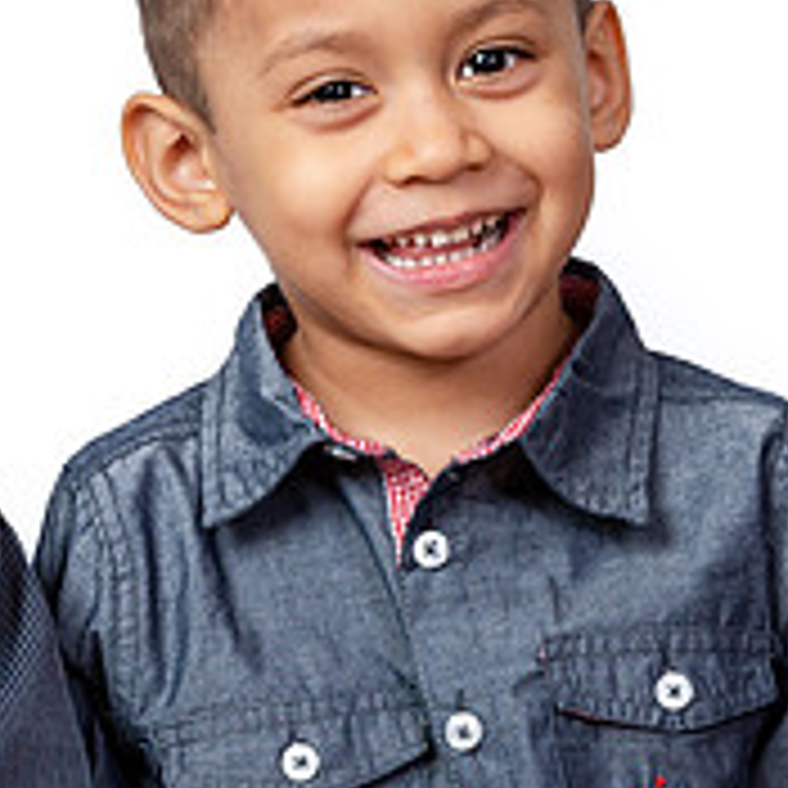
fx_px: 12826
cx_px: 450
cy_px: 199
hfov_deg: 3.5
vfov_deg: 3.5
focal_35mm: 498
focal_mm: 122
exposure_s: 1/160
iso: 200
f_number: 8
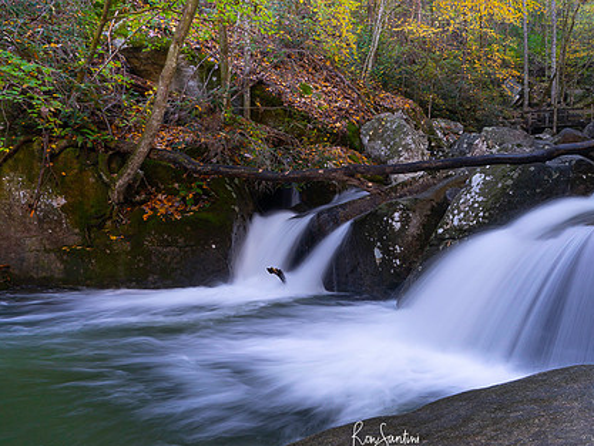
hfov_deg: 54.2
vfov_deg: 42.9
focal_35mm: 33
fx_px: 566
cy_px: 211
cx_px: 396
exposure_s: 1/1.25
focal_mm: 24
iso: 100
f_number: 11
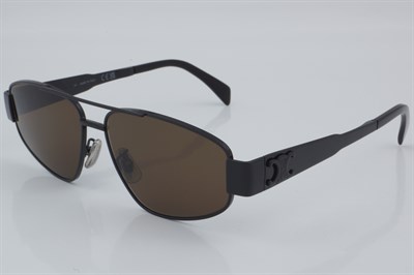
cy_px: 138
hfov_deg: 27.0
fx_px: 862
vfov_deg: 18.2
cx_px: 207
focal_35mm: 75
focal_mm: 50
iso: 100
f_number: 32
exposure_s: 1/4
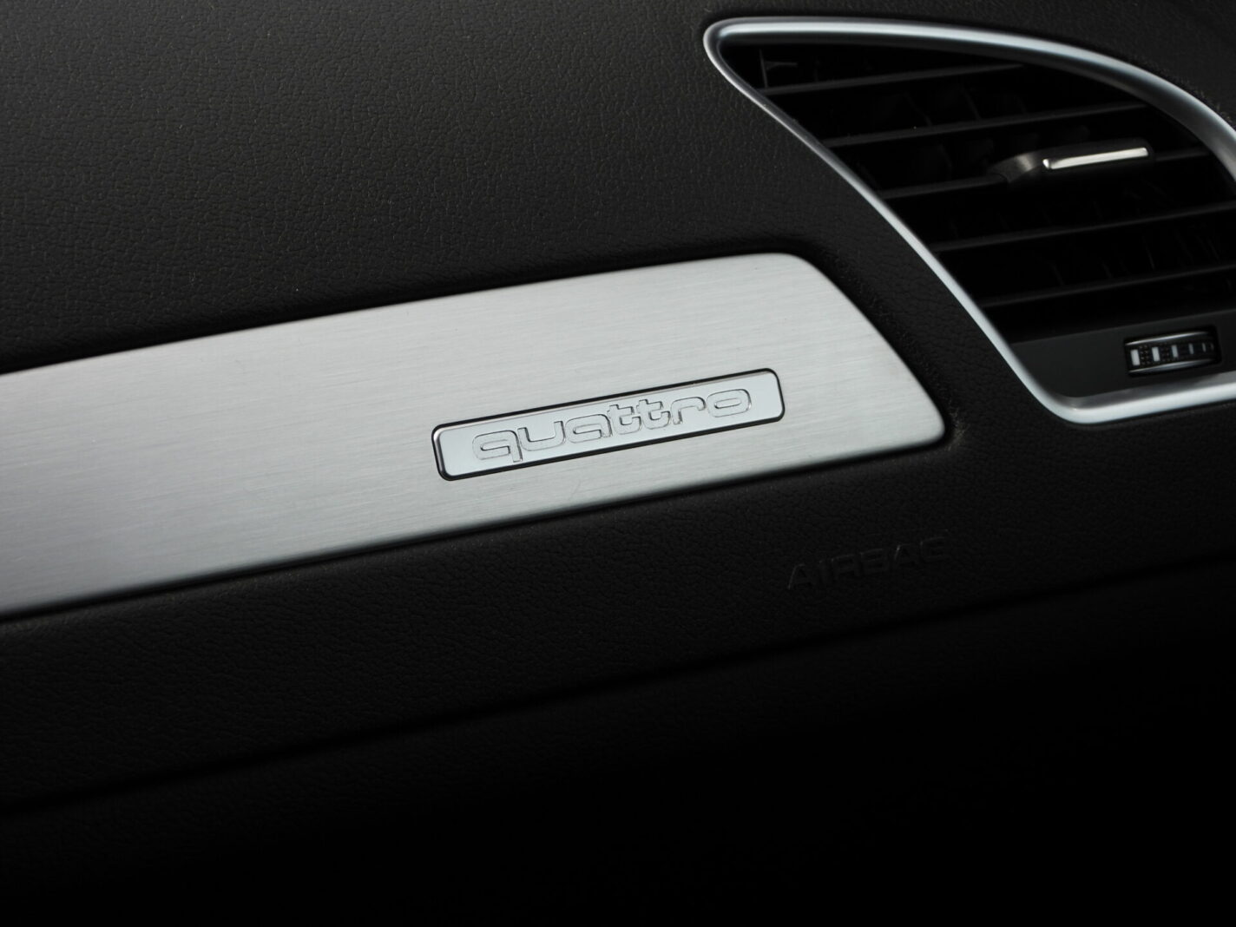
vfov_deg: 15.2
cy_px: 464
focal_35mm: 97
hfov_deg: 20.2
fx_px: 3463
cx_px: 618
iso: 100
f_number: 3.5
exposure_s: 1/250
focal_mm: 17.5
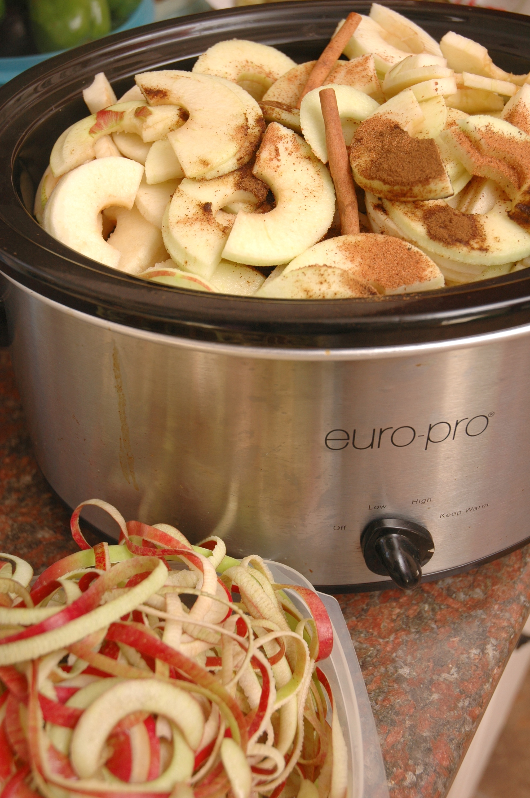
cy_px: 399
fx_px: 1128
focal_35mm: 51
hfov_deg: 26.4
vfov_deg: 38.9
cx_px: 265
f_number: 4.2
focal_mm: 34
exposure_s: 1/200
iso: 200
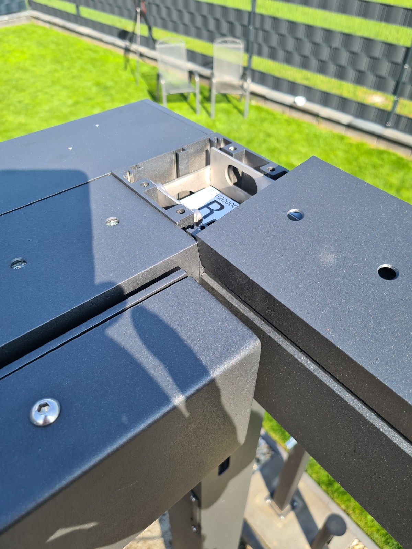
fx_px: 413
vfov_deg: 67.3
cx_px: 206
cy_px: 274
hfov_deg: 53.1
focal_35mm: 26
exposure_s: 1/708
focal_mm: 5.4
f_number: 1.8
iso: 50
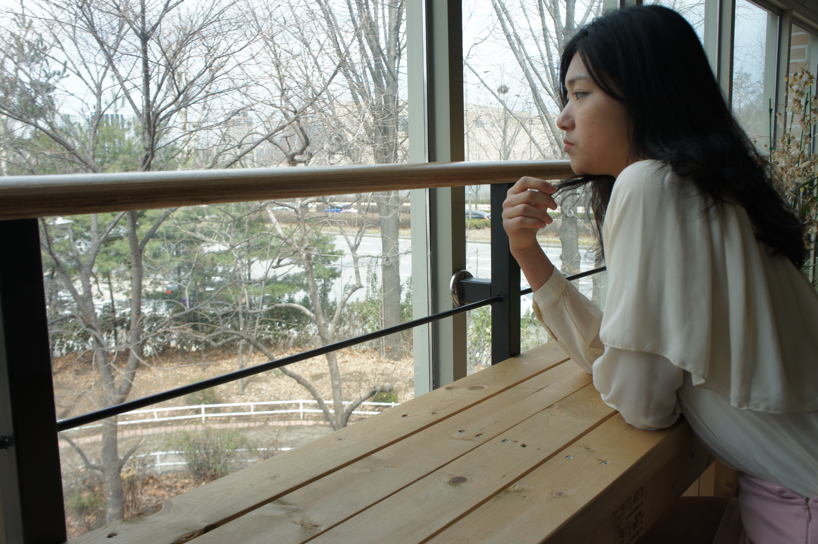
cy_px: 272
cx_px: 409
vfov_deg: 41.6
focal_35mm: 32
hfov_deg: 59.5
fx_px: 715
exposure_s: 1/100
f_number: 5.6
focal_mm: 21
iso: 200
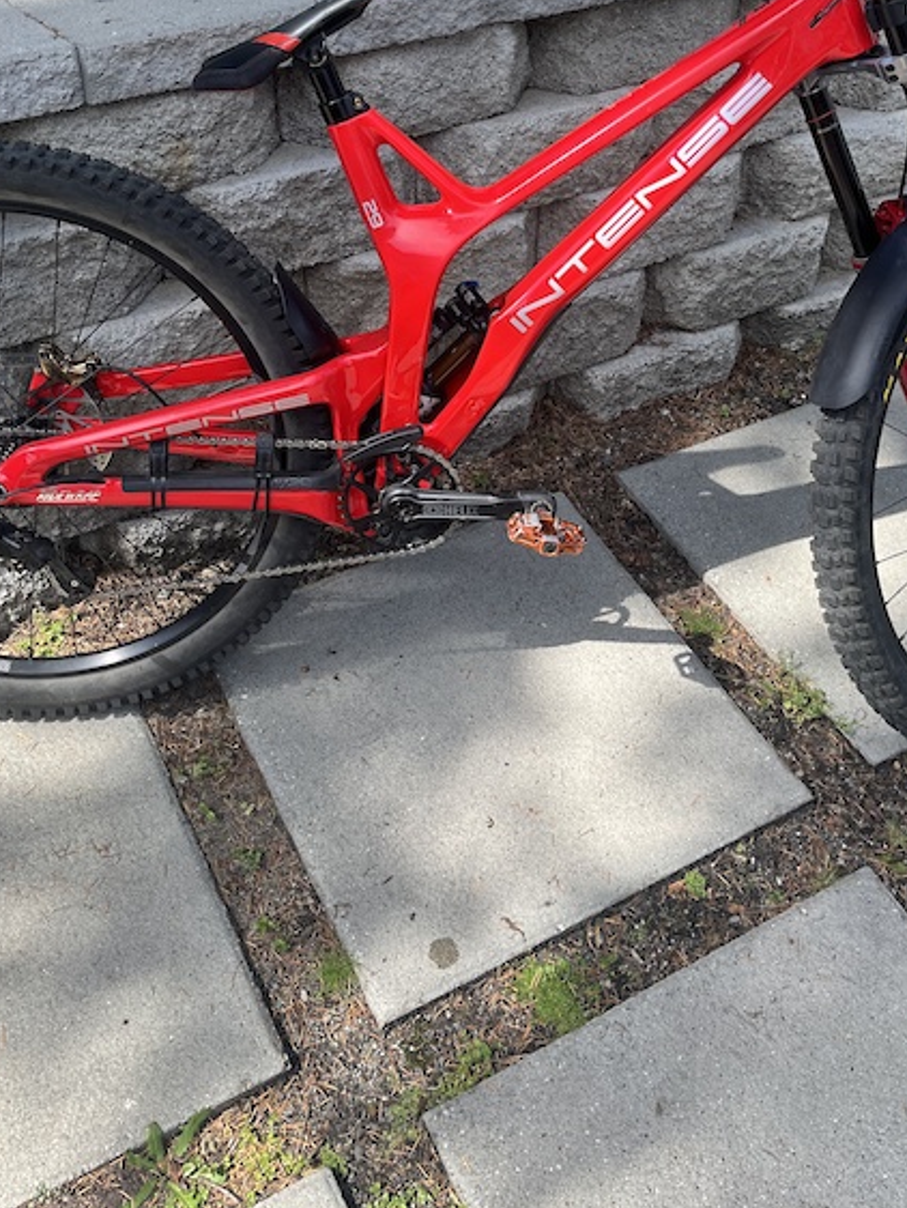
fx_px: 1292
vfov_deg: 48.8
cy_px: 355
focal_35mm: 37
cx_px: 479
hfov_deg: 38.7
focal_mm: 5.1
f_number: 1.6
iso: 50
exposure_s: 1/684
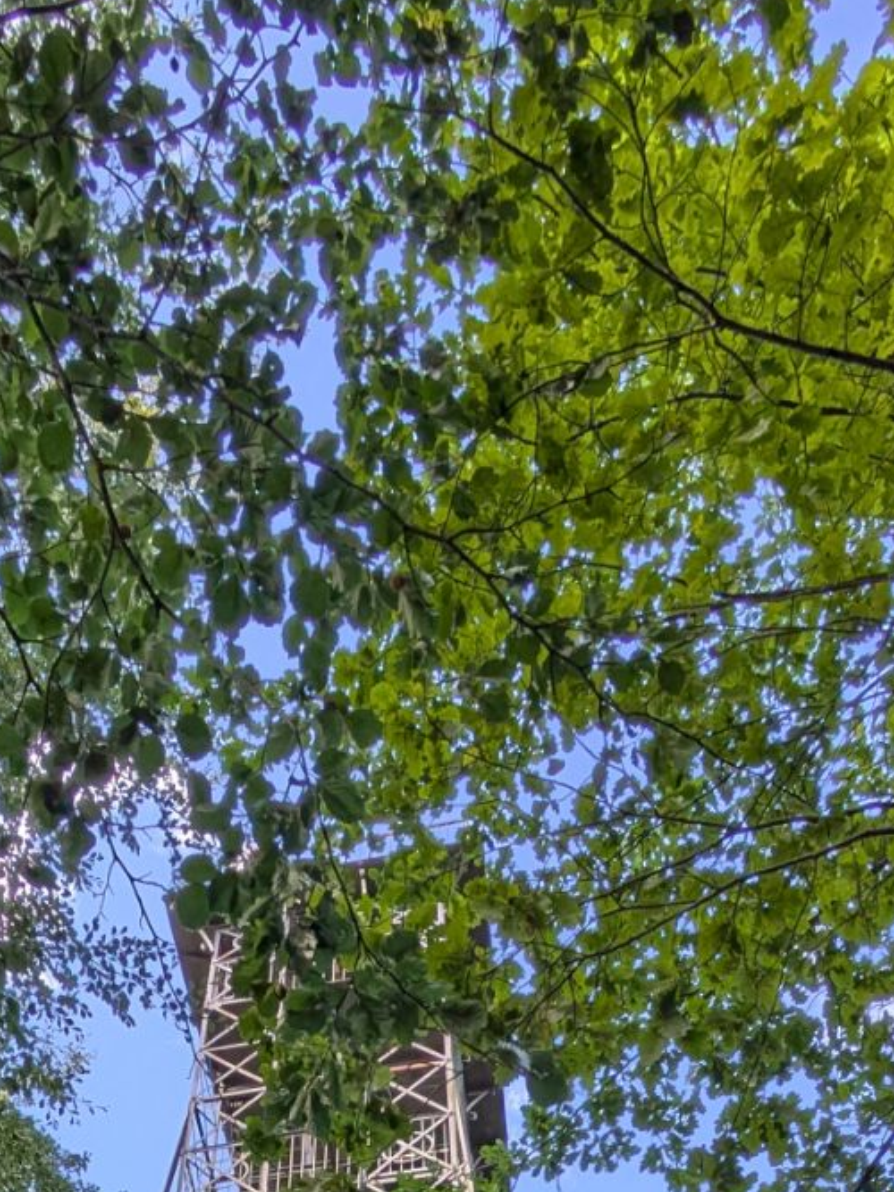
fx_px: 1447
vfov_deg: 31.7
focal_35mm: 42
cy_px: 1624
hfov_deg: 34.0
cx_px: 302
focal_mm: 1.83
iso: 43
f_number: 2.2
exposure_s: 1/293
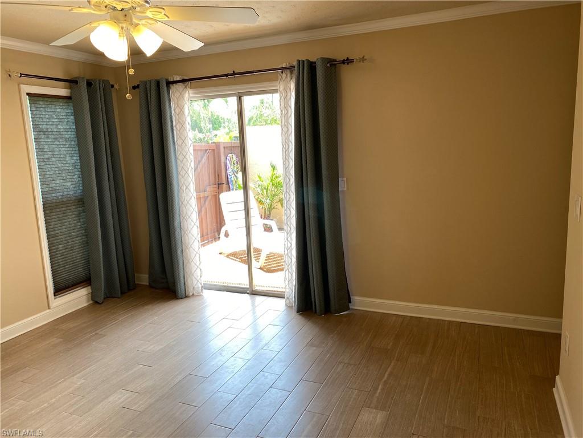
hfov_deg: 67.3
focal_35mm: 26
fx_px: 438
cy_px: 219
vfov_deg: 53.1
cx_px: 292
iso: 32
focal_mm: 4.25
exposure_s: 1/121
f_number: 1.8
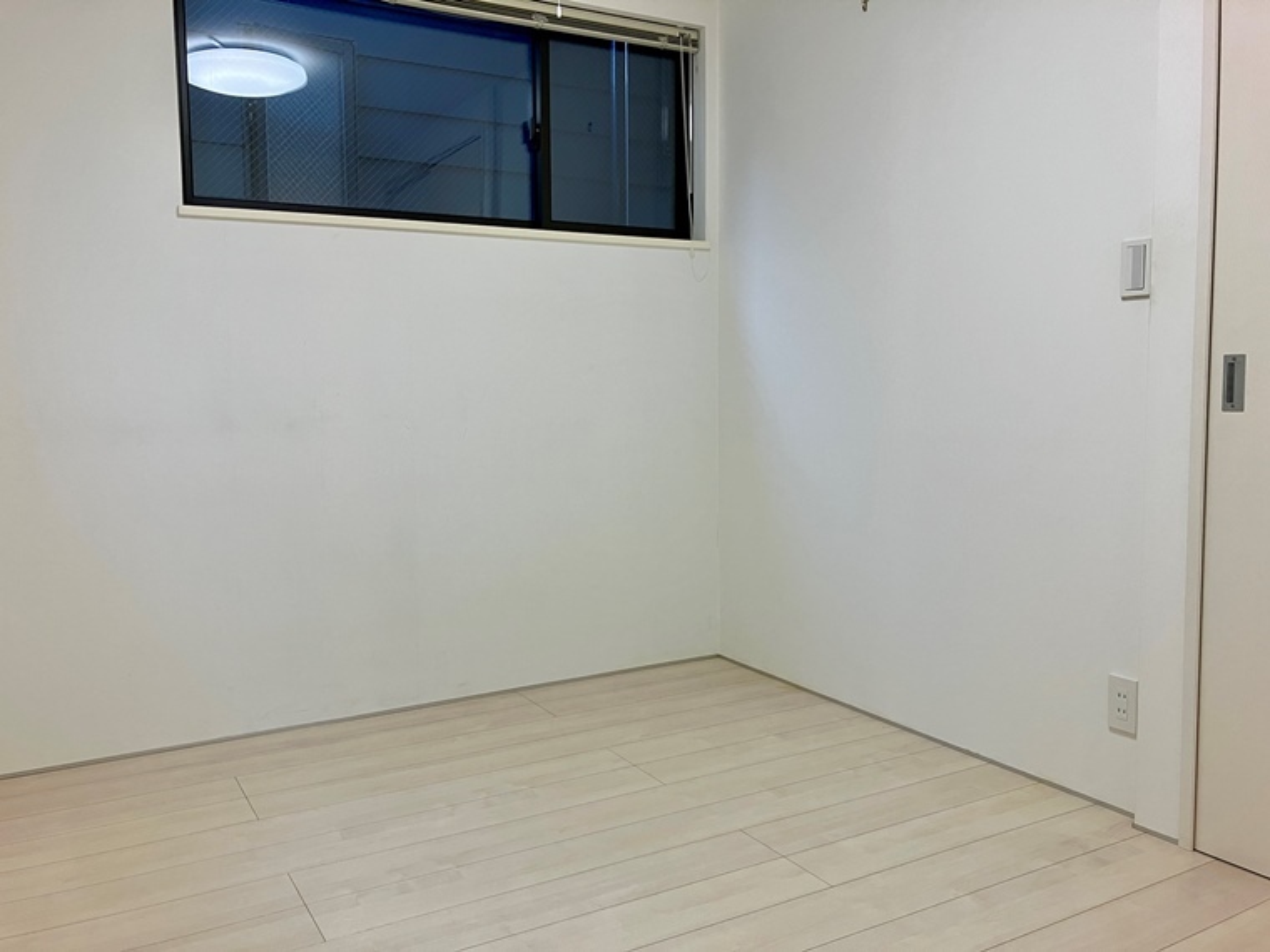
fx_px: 1027
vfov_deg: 49.7
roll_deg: +0.9
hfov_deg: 63.4
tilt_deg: -5.1
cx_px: 635
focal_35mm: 28
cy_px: 476
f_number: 1.8
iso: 40
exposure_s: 1/50
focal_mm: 3.99
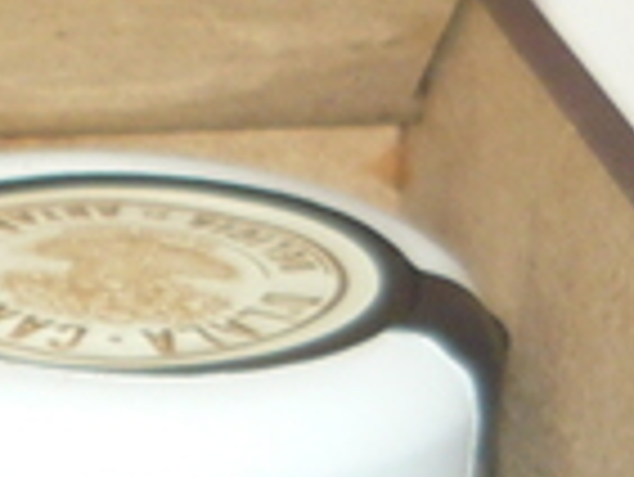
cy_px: 504
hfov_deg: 7.7
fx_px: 4381
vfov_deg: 6.2
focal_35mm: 239
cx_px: -917
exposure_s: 1/30
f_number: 2.8
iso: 100
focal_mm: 5.5
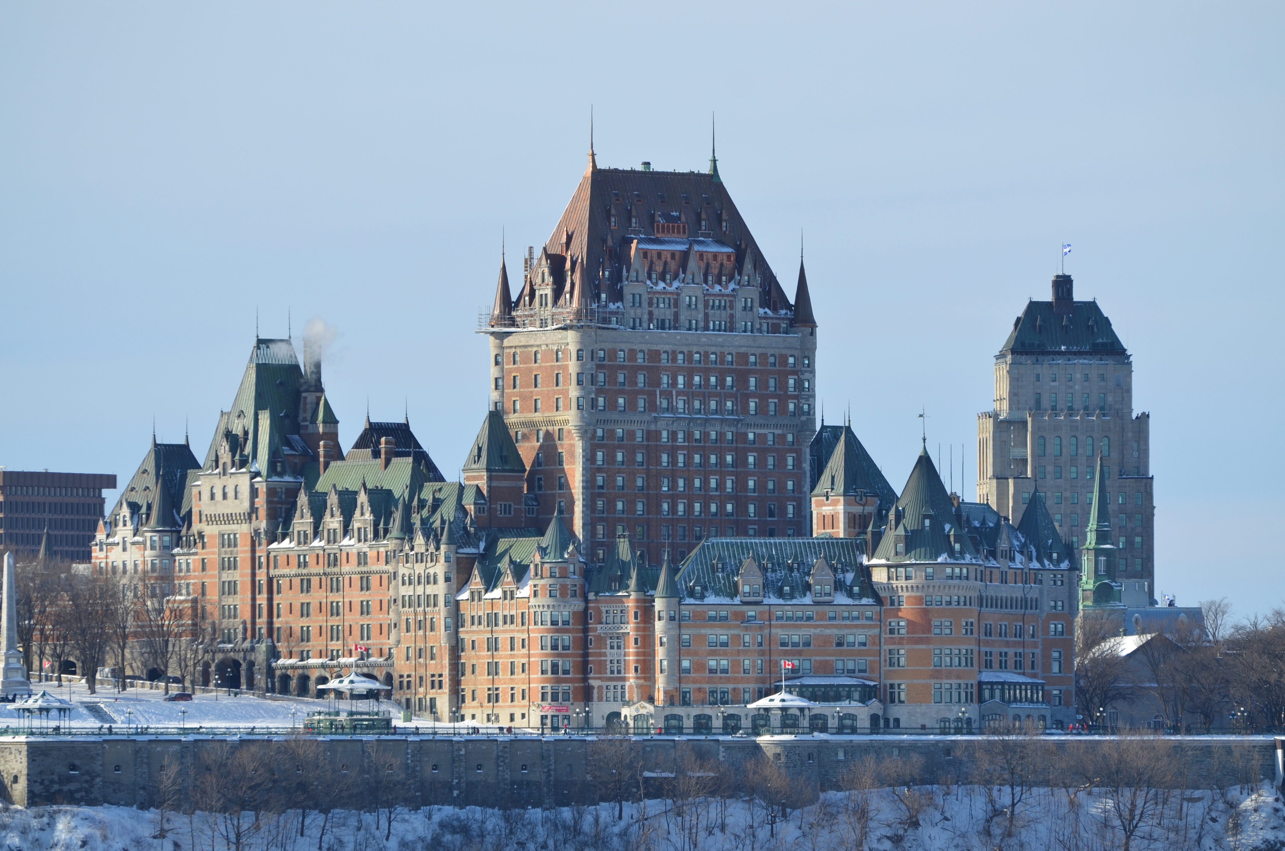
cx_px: 642
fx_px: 10419
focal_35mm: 292
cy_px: 426
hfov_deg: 7.1
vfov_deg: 4.7
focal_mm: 195
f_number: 5.3
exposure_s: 1/1250
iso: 200
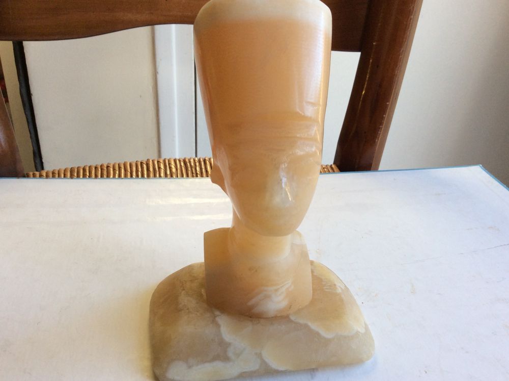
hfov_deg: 56.9
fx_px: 470
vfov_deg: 44.1
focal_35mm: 32
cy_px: 190
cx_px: 254
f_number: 2.4
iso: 50
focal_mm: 3.3
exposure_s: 1/50
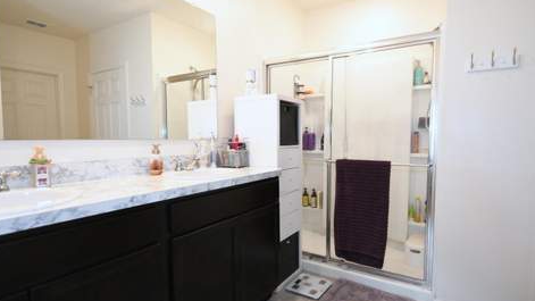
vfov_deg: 66.7
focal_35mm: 16
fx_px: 227
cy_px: 173
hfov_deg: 99.4
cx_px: 265
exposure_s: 1/200
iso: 1600
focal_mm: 10
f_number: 4.5
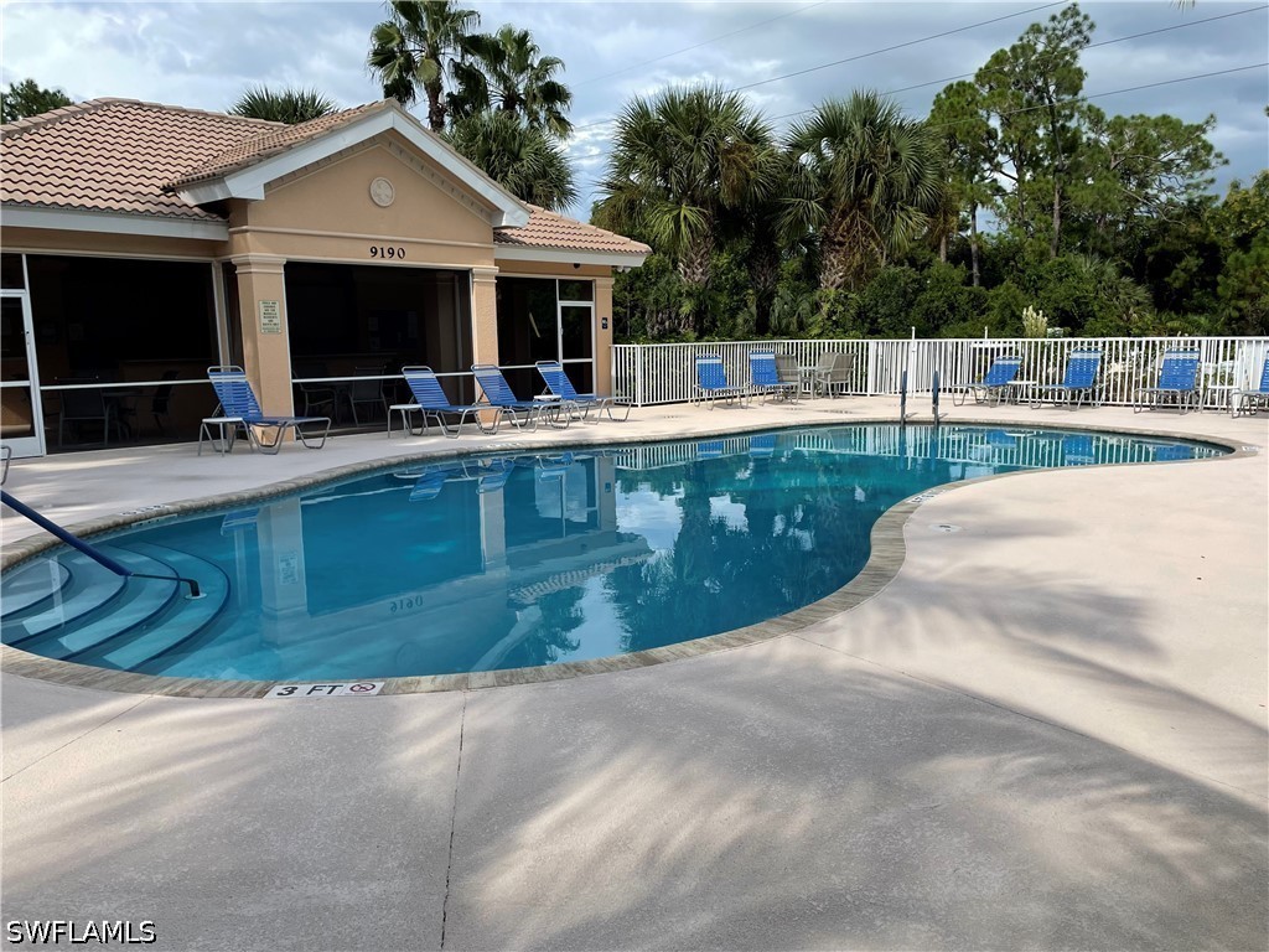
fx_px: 953
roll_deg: +1.7
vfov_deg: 53.1
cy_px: 476
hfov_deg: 67.3
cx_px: 634
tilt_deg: -9.2
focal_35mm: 26
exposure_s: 1/3300
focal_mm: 4.2
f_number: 1.6
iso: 32
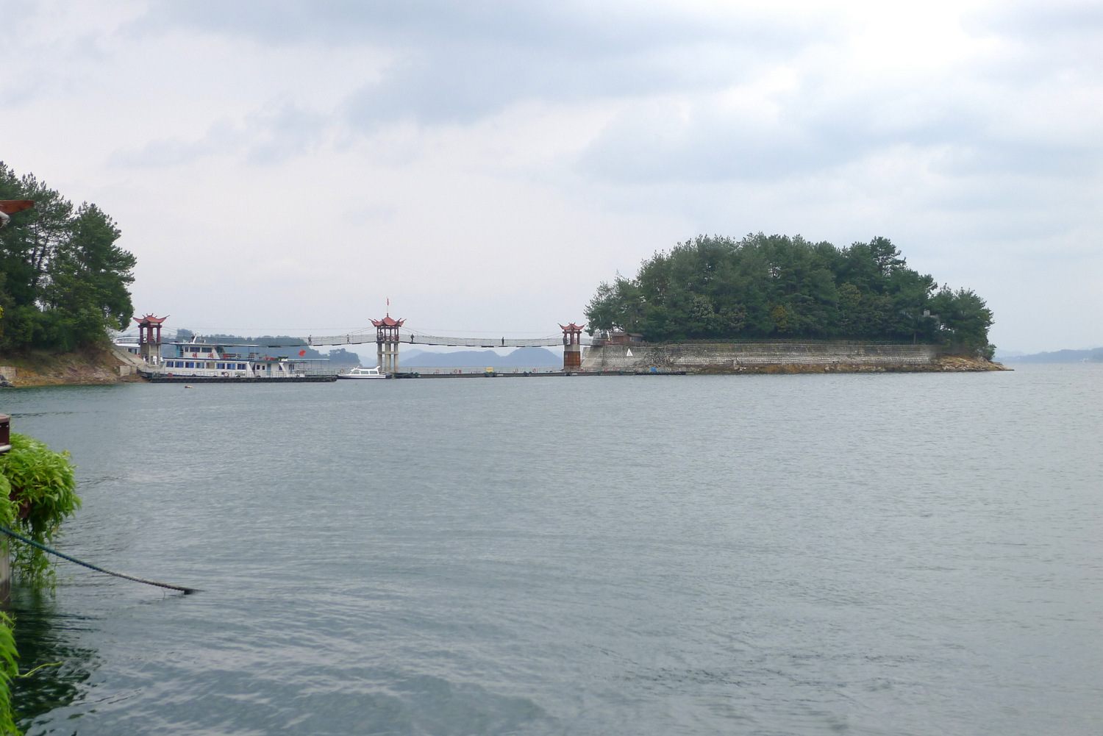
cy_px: 368
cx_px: 552
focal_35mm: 55
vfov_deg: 24.6
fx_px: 1686
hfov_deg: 36.2
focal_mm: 11.7
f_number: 3.2
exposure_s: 1/500
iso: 80
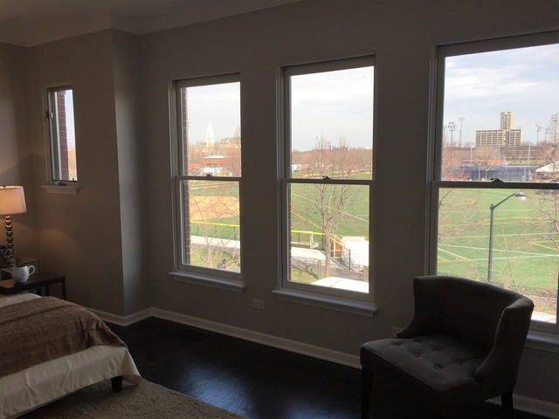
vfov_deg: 48.2
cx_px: 280
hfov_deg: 61.7
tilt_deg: -6.5
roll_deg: +0.4
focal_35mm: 29
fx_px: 468
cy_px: 210
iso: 32
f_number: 2.2
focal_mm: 4.15
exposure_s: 1/430
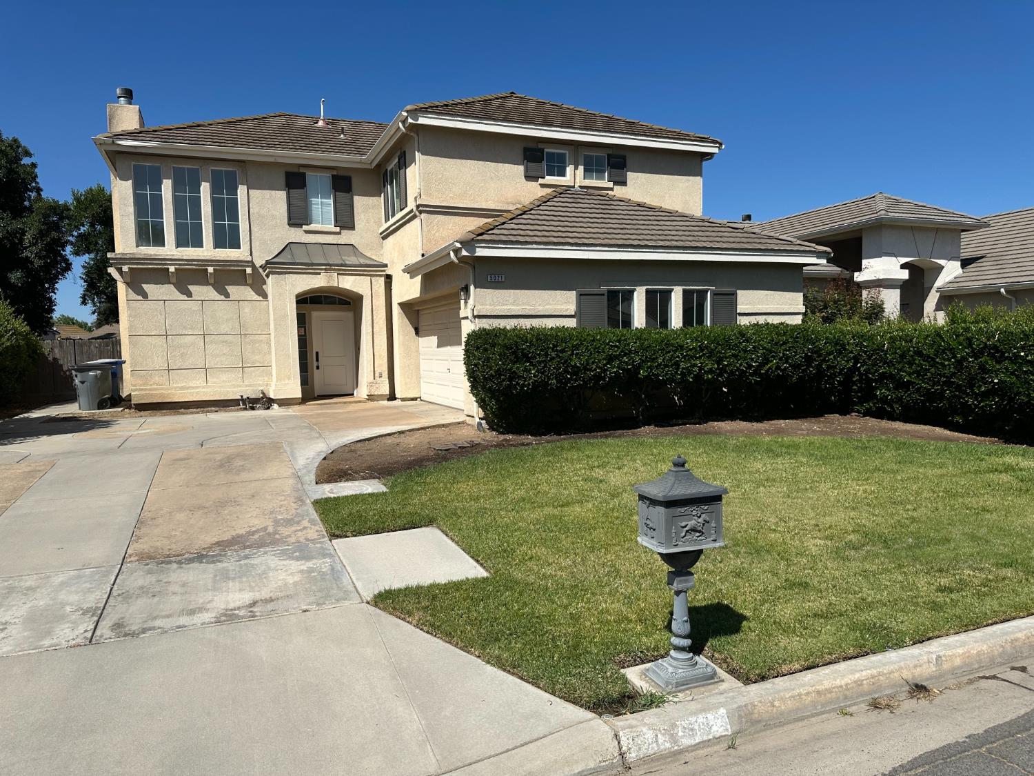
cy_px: 388
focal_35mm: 24
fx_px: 717
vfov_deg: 56.8
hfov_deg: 71.6
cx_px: 517
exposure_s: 1/7042
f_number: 1.78
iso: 80
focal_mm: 6.86
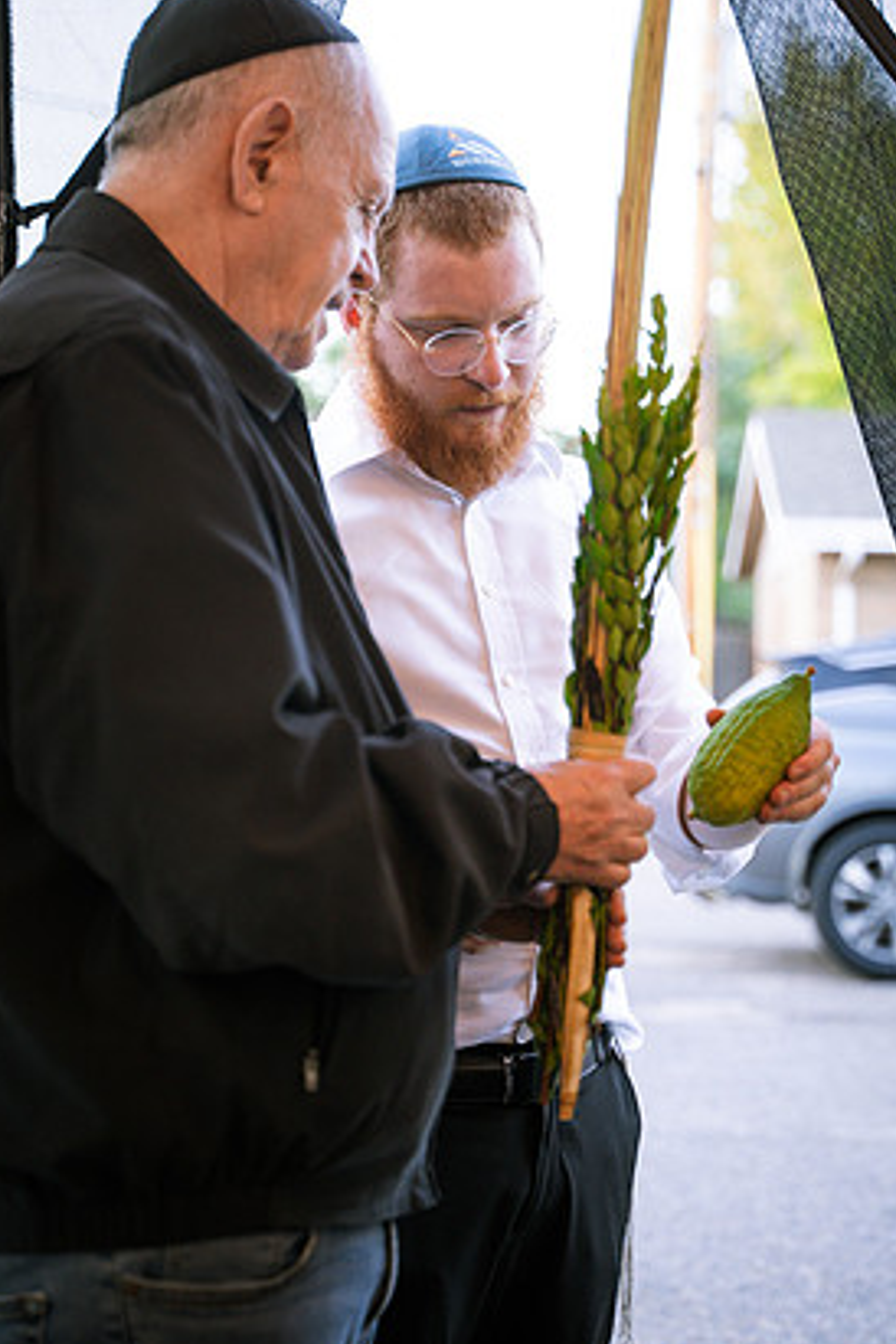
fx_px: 2165
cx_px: 471
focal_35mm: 58
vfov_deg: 34.5
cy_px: 638
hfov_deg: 23.4
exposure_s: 1/160
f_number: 2.8
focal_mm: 53
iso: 1250
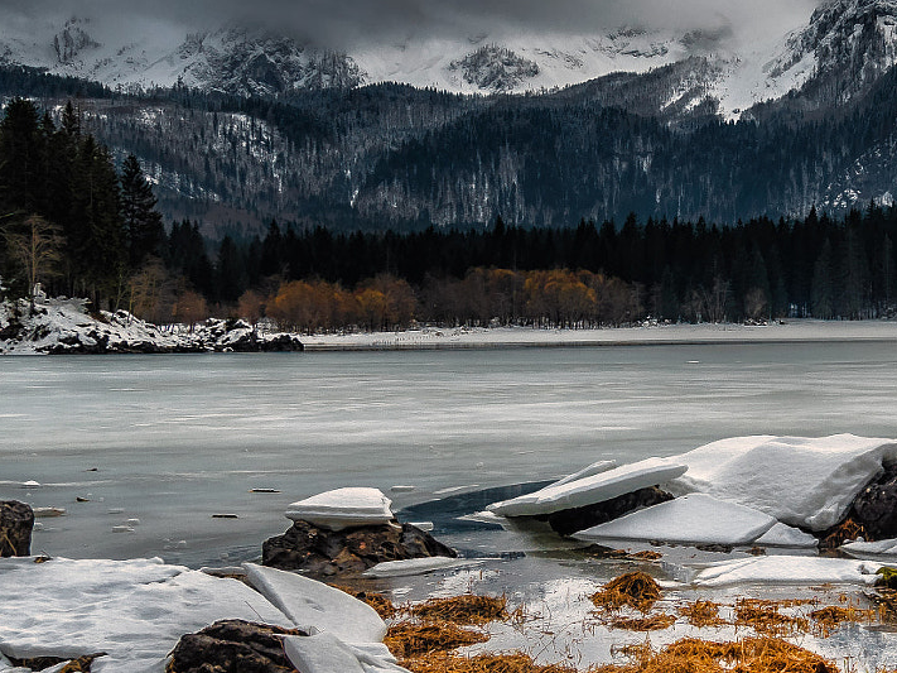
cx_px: 823
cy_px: 371
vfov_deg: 23.3
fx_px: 1632
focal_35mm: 63
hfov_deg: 29.4
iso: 100
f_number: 6.3
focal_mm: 14
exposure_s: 1/80
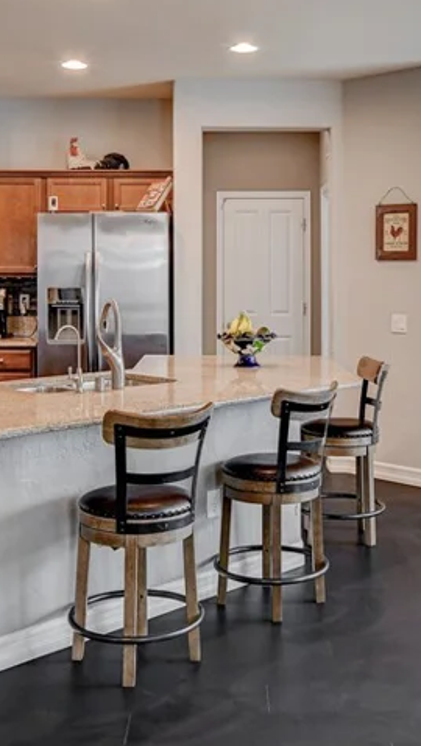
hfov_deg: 25.5
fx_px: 931
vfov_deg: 43.2
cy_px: 262
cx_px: 239
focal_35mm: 47
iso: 800
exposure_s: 1/6
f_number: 8
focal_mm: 14
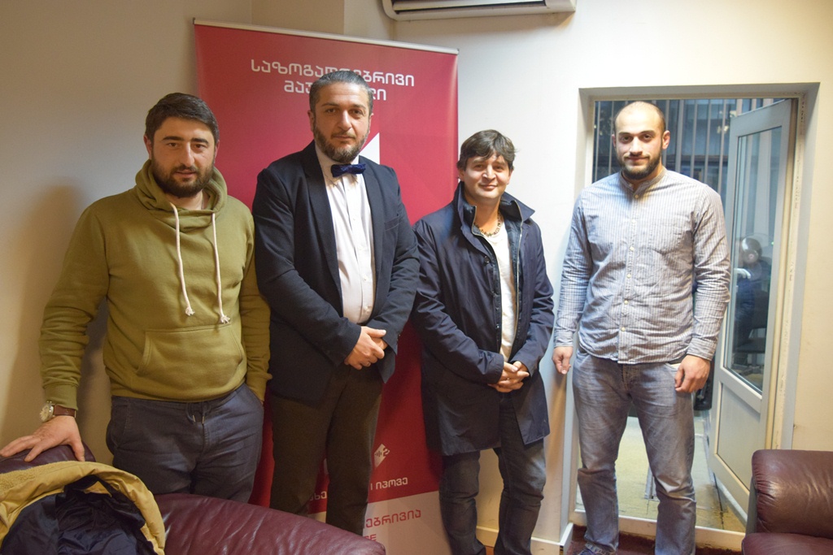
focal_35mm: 33
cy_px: 278
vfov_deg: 40.0
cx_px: 416
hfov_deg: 57.2
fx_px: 764
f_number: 3.8
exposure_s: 1/30
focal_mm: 22
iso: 2800
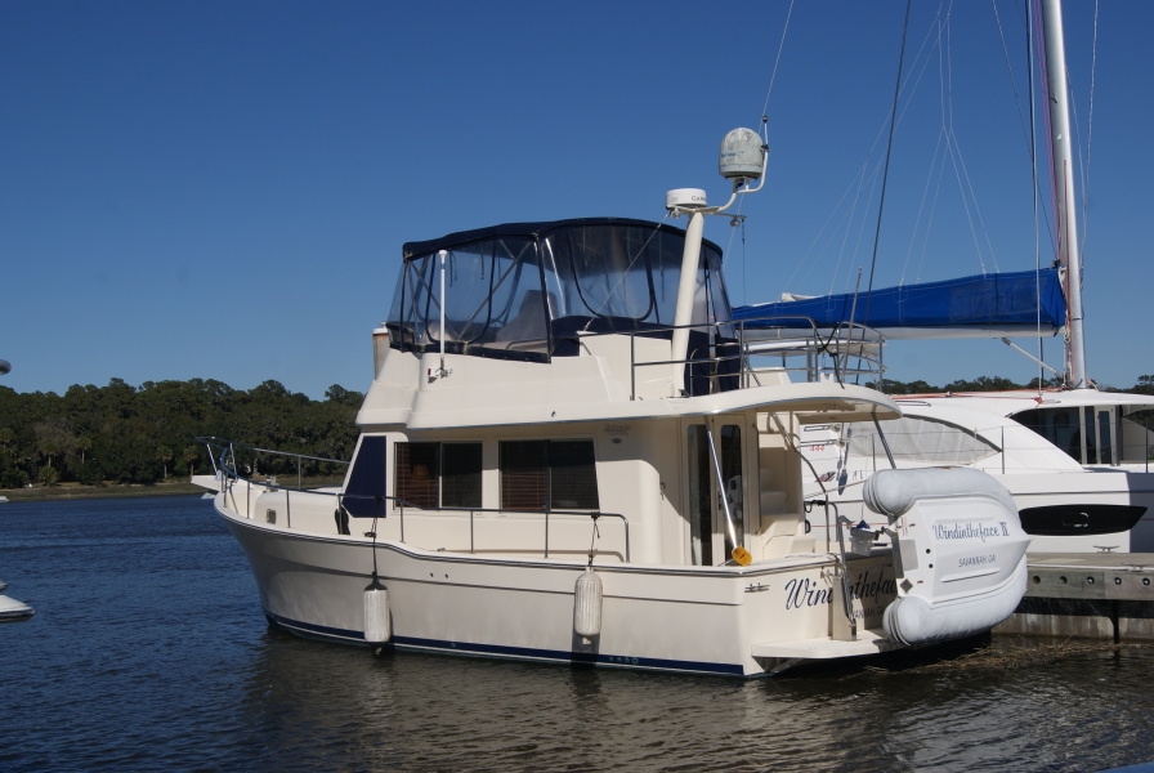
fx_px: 1444
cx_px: 577
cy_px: 386
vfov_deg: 30.0
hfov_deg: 43.6
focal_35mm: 45
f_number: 11
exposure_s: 1/320
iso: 100
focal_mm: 30
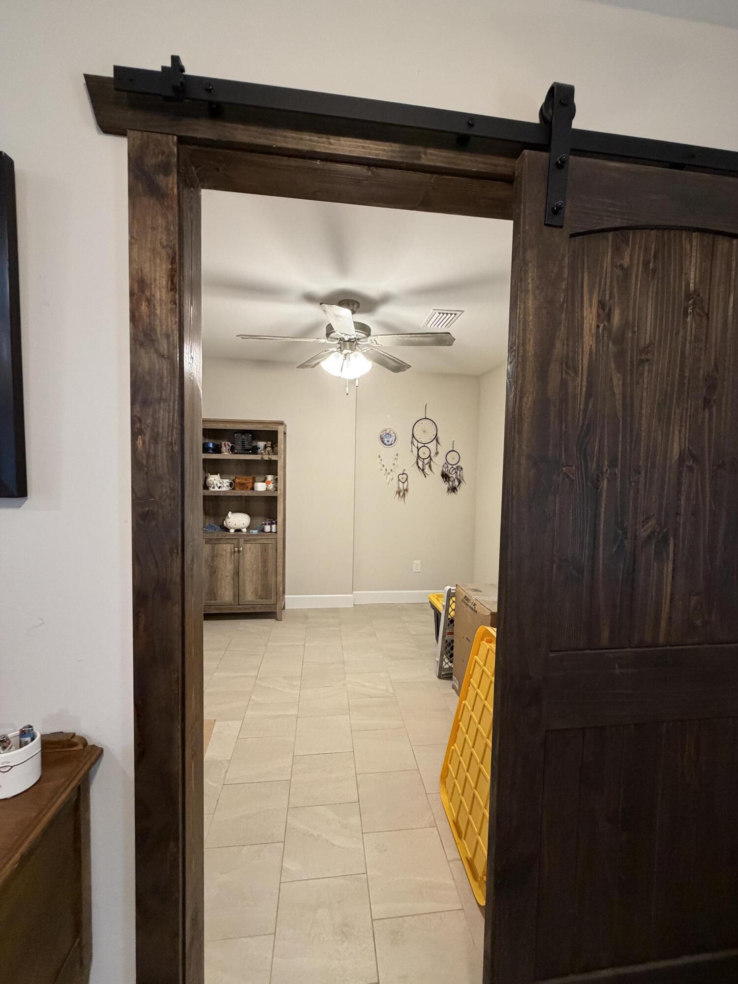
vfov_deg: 102.1
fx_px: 398
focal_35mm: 14
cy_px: 492
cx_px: 369
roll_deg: -2.6
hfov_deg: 85.7
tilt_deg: -2.4
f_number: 2.2
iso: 400
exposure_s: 1/60
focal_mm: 2.22
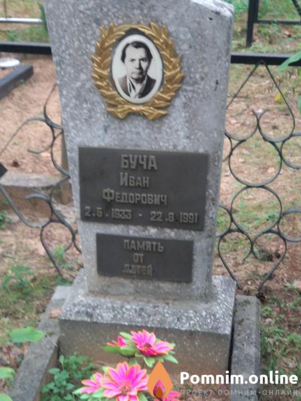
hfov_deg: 28.0
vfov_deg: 36.8
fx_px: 603
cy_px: 200
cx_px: 150
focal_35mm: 52
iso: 250
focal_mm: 5.99
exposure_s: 1/60
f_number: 2.6
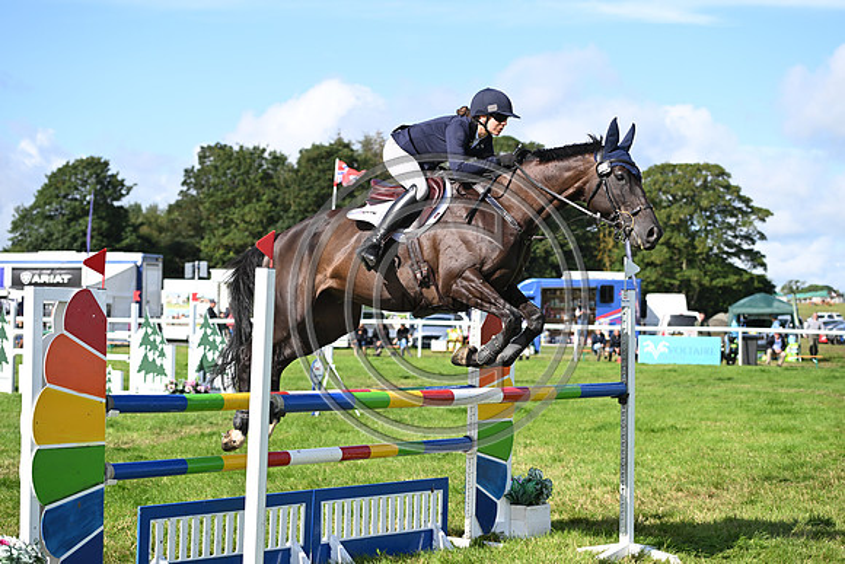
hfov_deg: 28.8
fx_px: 1643
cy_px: 282
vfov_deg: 19.5
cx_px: 422
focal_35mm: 70
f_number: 4
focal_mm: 70
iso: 180
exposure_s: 1/1250
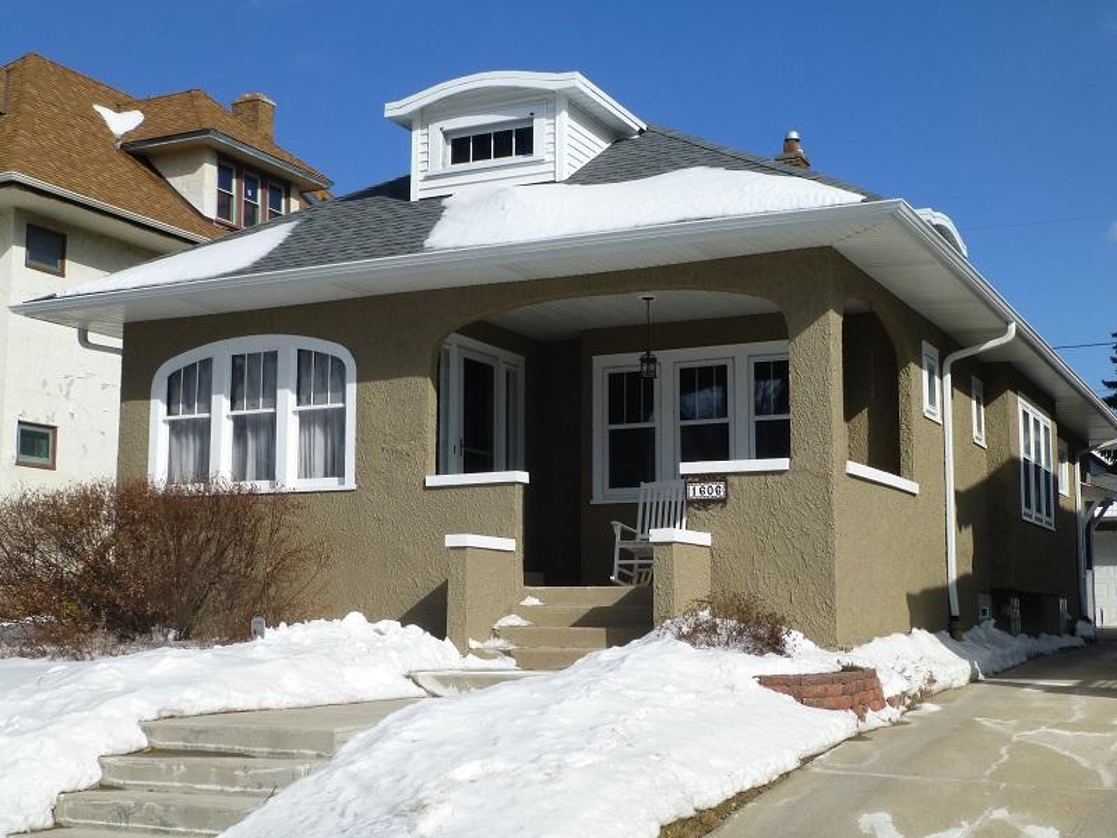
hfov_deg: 41.2
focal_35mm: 46
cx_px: 558
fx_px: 1484
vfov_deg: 31.5
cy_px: 419
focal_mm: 7.9
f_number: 4.1
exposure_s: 1/1600
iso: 100
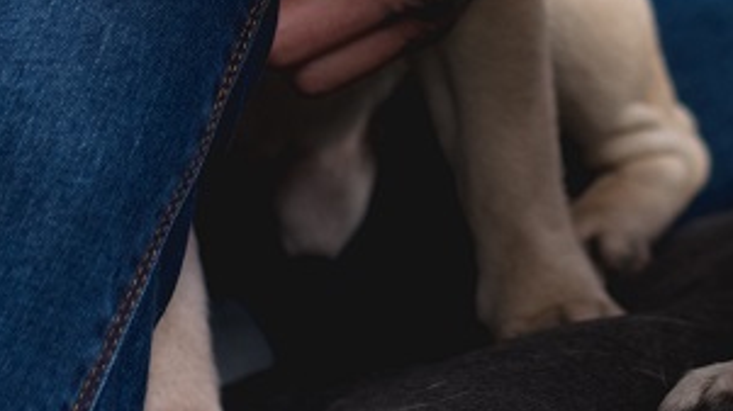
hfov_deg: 11.8
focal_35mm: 183
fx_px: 3555
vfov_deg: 6.3
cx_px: 477
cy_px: -590
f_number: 2.2
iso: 160
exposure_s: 1/200
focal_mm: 35
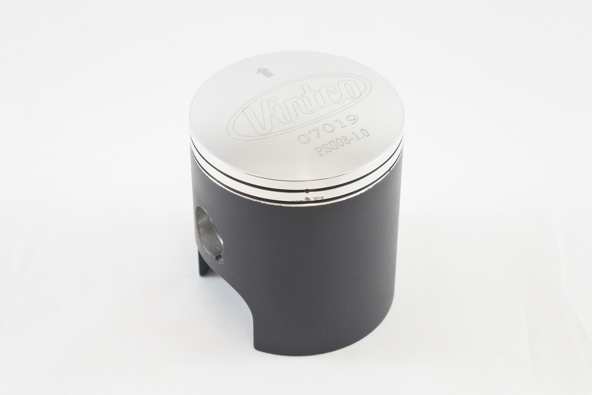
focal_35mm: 61
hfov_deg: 32.9
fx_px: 1003
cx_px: 296
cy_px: 198
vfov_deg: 22.3
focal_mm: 22.7
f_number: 5
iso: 720
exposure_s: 1/125
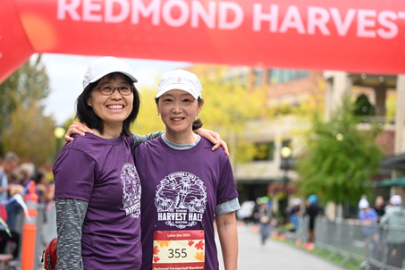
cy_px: 142
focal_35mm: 85
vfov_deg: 16.1
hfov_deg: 23.9
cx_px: 182
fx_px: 956
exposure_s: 1/2000
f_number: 2.8
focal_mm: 70
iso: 640
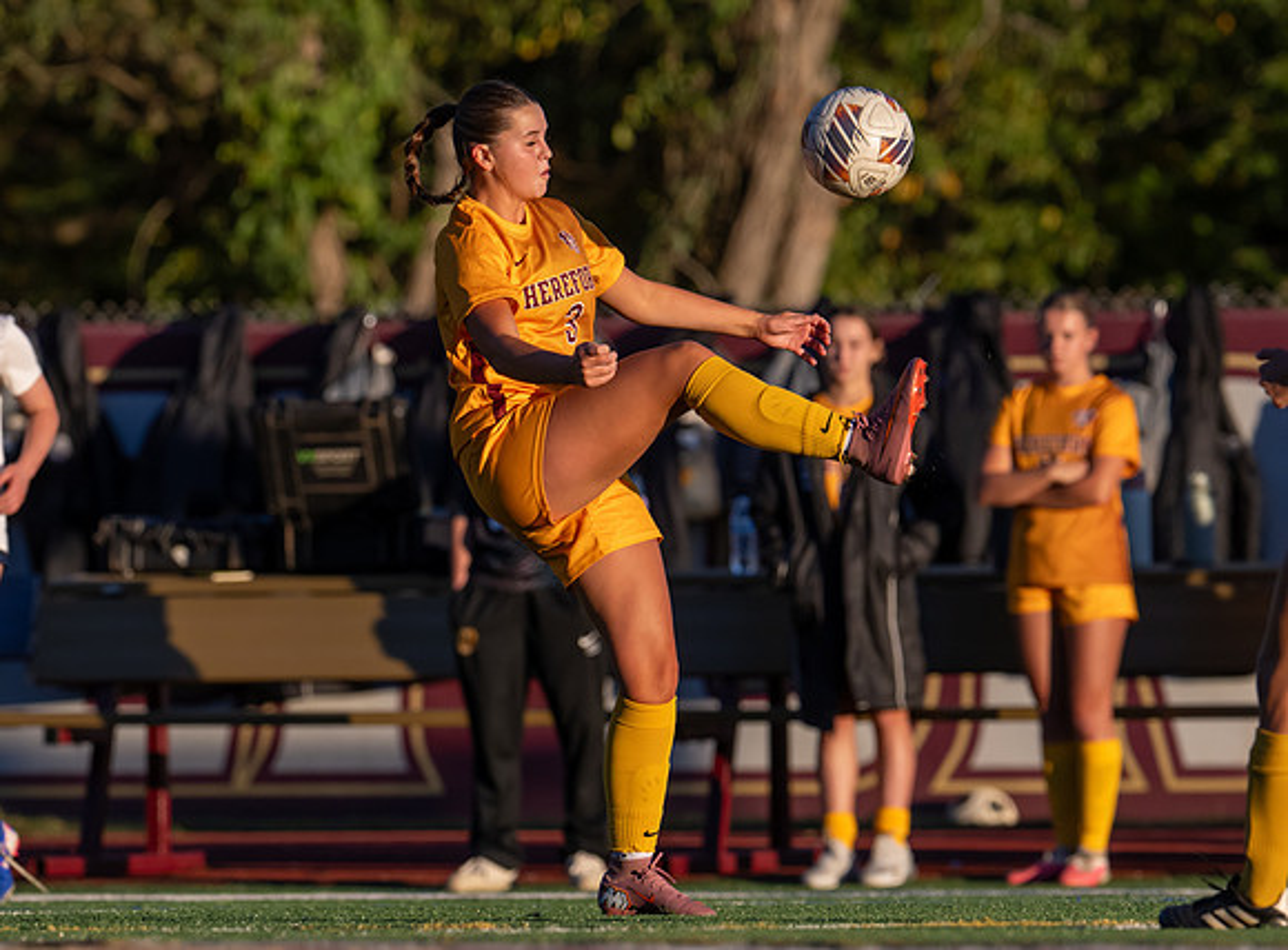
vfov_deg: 2.1
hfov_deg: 2.9
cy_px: 555
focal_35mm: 692
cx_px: 600
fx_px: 25604
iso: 640
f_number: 5.6
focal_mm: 400
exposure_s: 1/2500
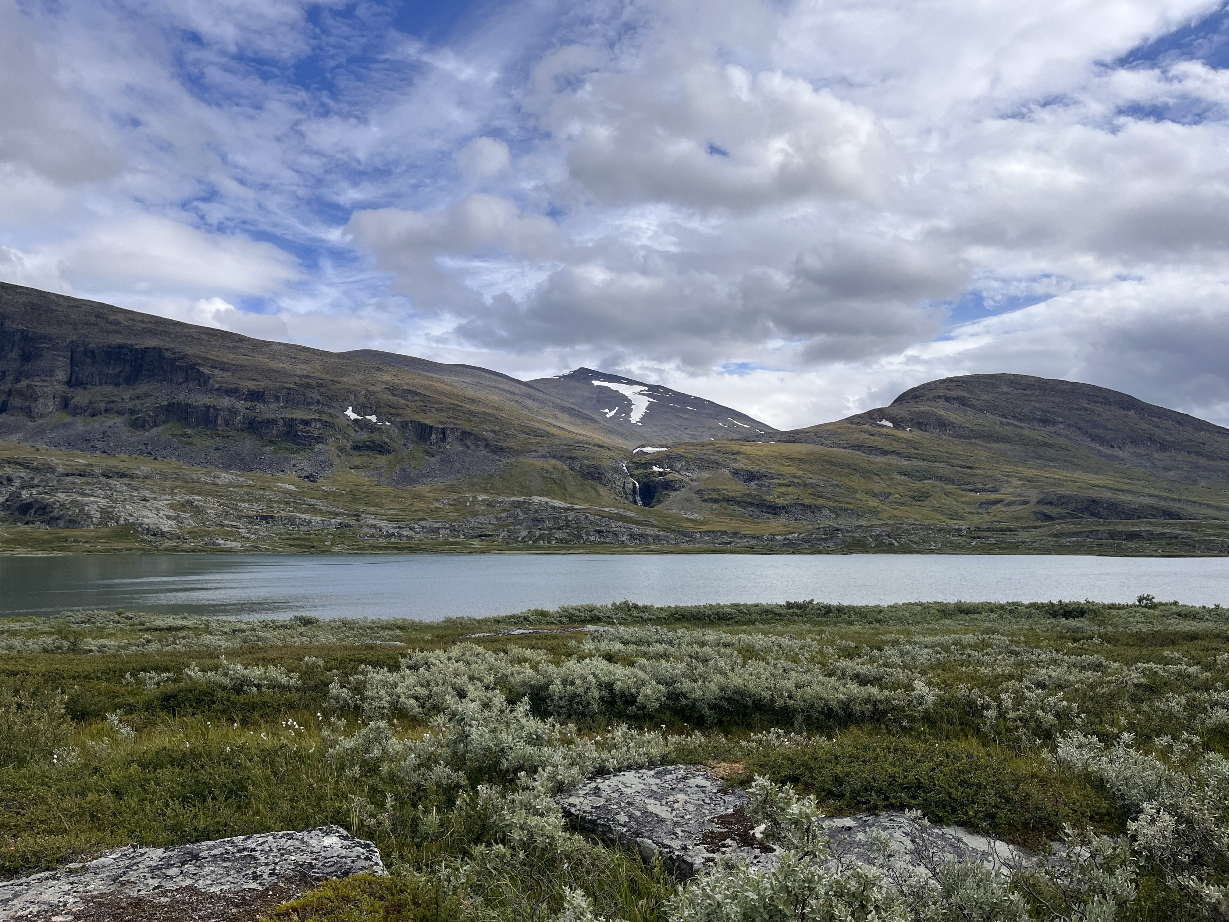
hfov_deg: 67.3
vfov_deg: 53.1
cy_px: 461
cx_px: 614
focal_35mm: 26
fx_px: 923
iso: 50
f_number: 1.6
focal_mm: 5.1
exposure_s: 1/4651
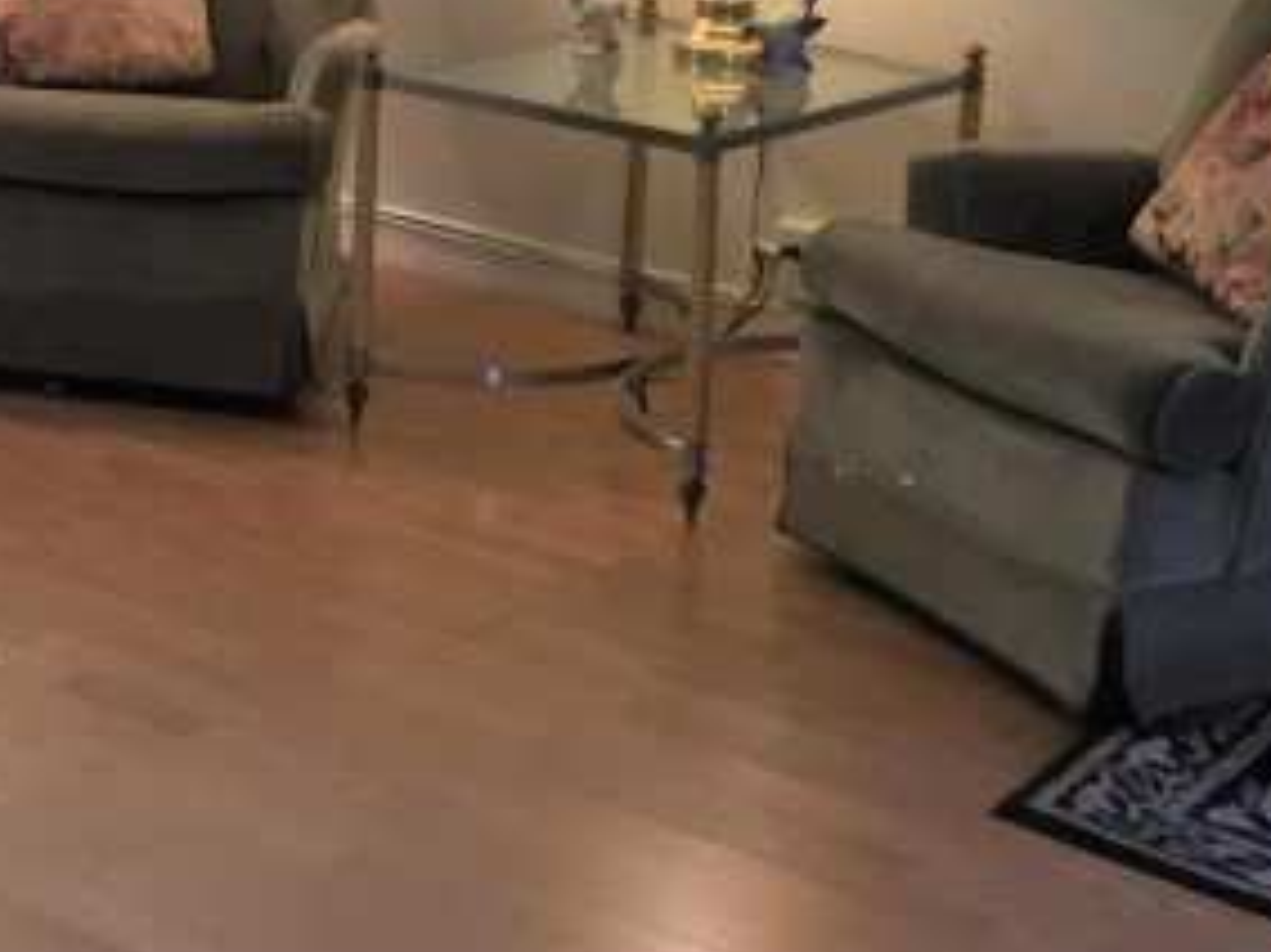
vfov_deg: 17.3
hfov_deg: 23.5
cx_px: 260
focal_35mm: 82
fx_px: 3010
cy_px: -144
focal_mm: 4.15
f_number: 2.2
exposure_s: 1/30
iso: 64
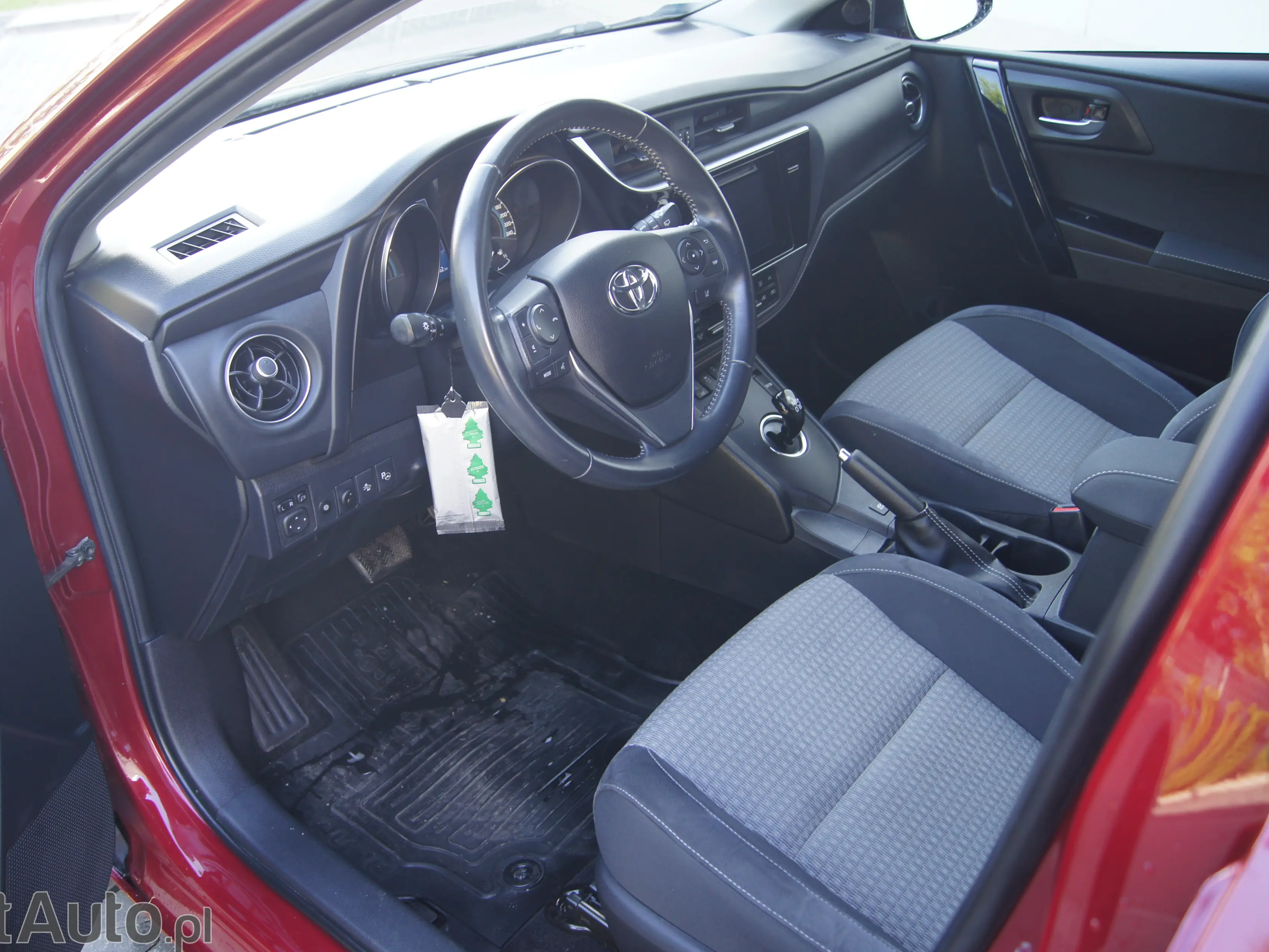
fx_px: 1100
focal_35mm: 30
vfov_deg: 46.8
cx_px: 570
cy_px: 472
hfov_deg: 59.8
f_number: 3.5
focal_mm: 18
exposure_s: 1/30
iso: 160
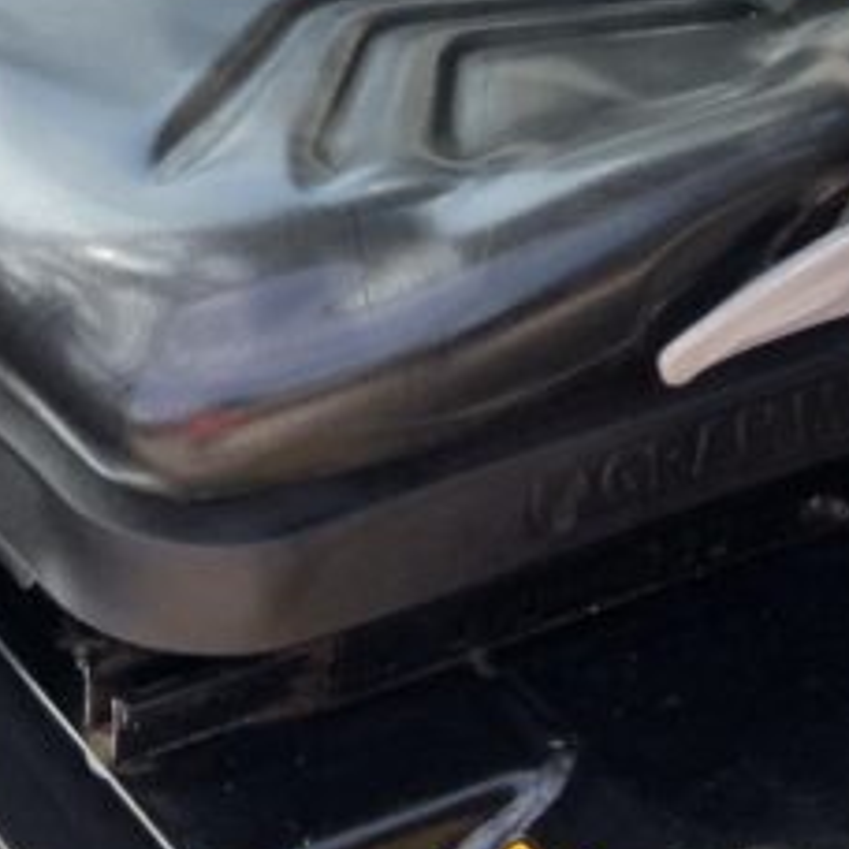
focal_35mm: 115
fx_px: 3191
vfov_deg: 13.9
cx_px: 249
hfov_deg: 15.1
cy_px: -529
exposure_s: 1/211
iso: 16
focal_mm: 3
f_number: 1.8
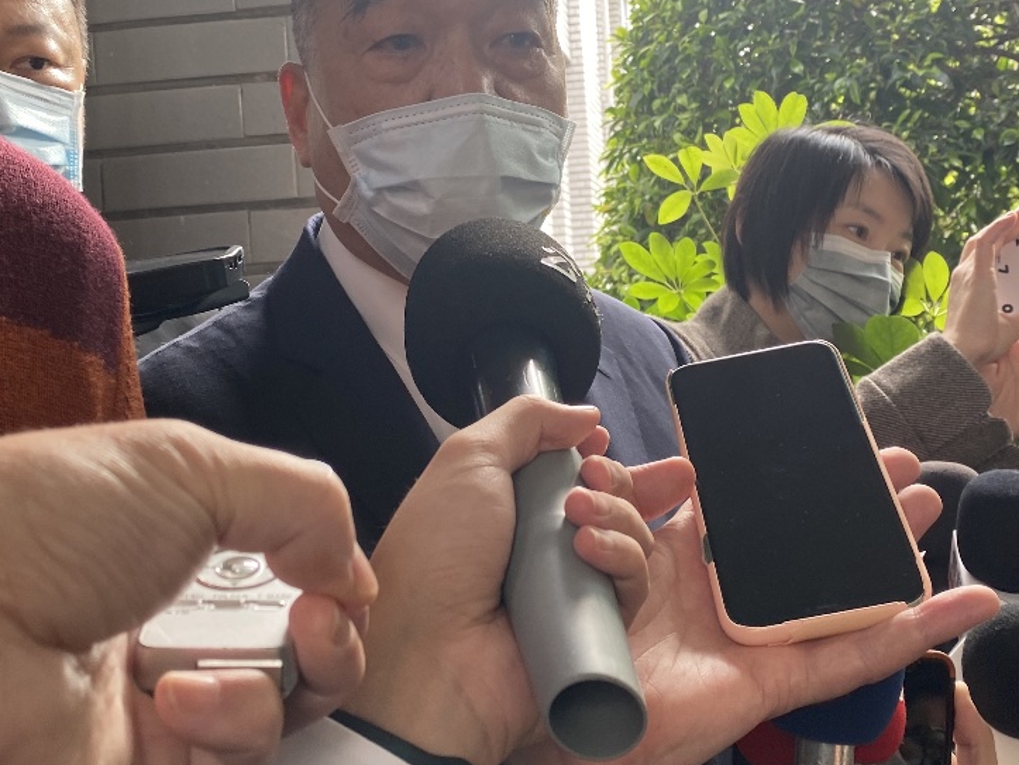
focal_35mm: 46
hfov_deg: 41.2
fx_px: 1355
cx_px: 527
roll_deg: +4.5
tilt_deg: -2.3
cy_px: 294
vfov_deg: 31.4
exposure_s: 1/122
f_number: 1.8
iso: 50
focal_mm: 4.25
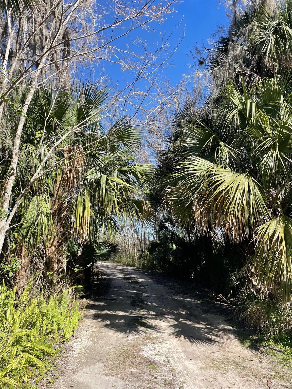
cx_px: 146
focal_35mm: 26
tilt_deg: +10.7
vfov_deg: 67.3
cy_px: 194
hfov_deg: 53.1
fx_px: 292
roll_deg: +2.8
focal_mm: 4.2
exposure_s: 1/1689
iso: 32
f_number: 1.6
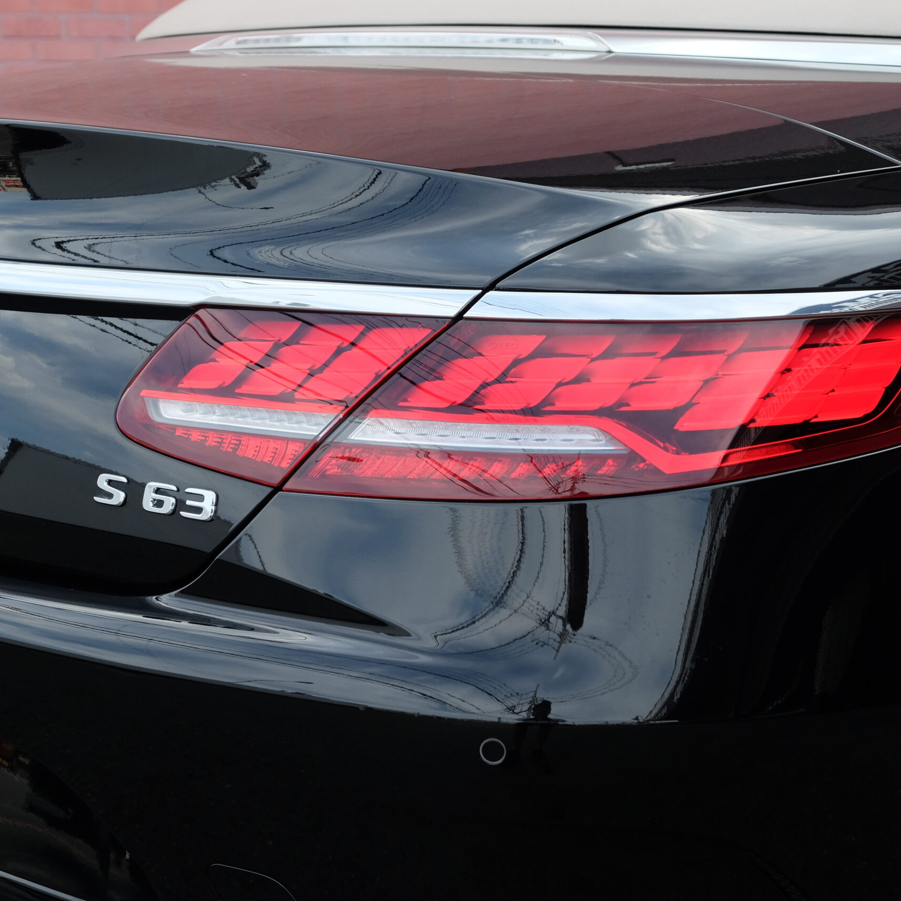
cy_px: 450
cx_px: 511
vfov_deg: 25.0
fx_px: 2032
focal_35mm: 69
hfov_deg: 25.0
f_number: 5.6
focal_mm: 35.8
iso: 400
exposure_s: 1/300
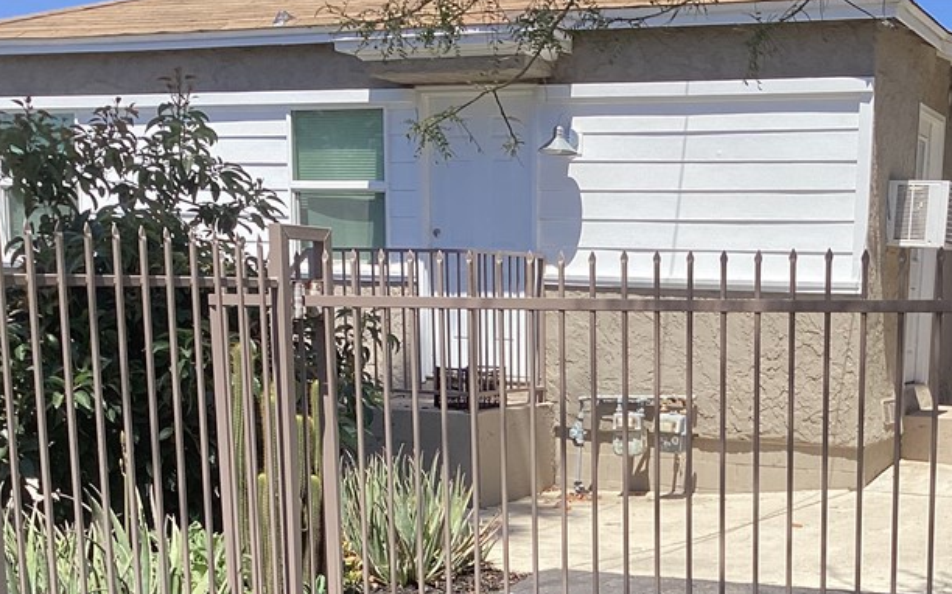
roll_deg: -0.1
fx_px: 1426
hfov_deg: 36.2
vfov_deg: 22.6
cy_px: 591
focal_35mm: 55
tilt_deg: -14.9
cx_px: 686
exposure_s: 1/970
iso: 25
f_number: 2.4
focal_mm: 3.3
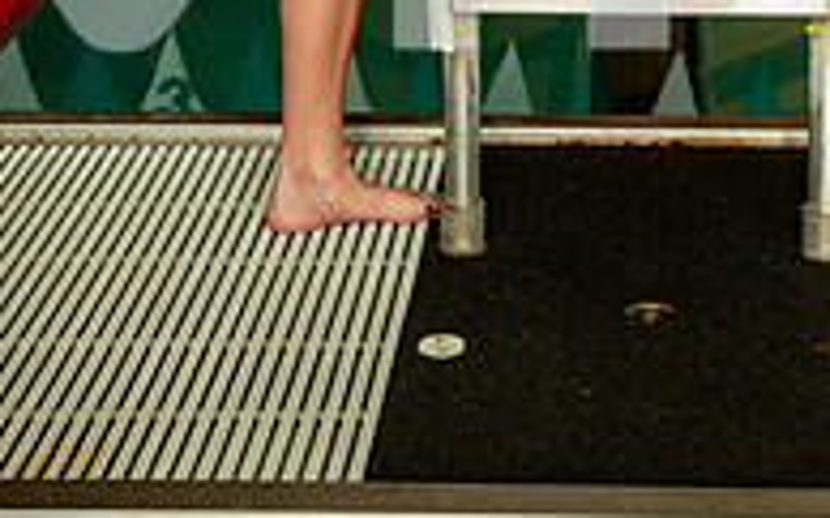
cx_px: 548
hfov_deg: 20.0
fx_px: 2351
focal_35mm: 104
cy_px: -381
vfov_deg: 11.7
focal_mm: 44
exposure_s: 1/200
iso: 800
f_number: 7.1
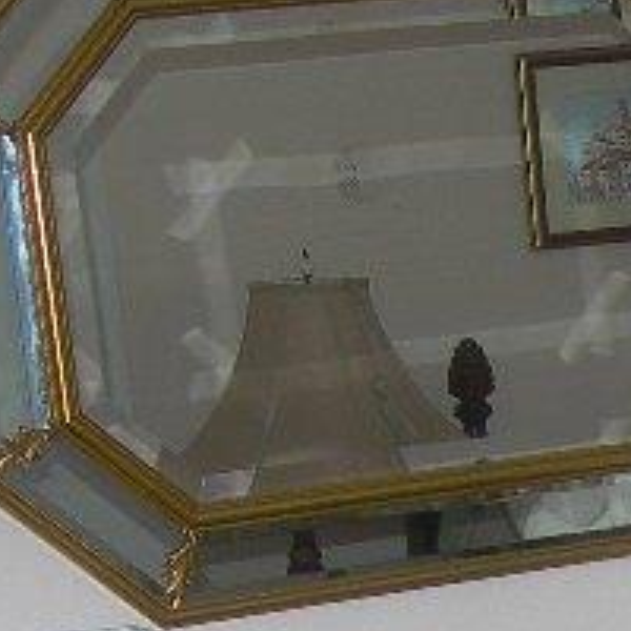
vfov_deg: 9.6
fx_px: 3547
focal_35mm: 172
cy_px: 1142
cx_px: 1297
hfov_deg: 9.5
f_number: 2.8
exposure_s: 1/60.1
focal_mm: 7.8
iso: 50
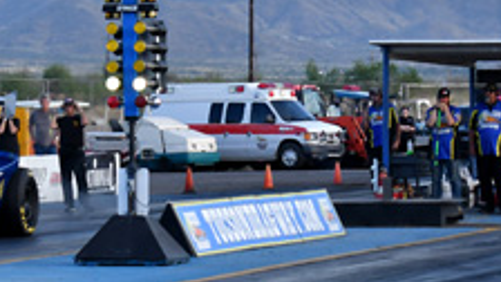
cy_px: 121
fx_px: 3268
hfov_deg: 8.8
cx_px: 302
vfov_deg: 4.9
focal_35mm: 246
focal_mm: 70
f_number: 5.6
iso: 500
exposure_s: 1/800
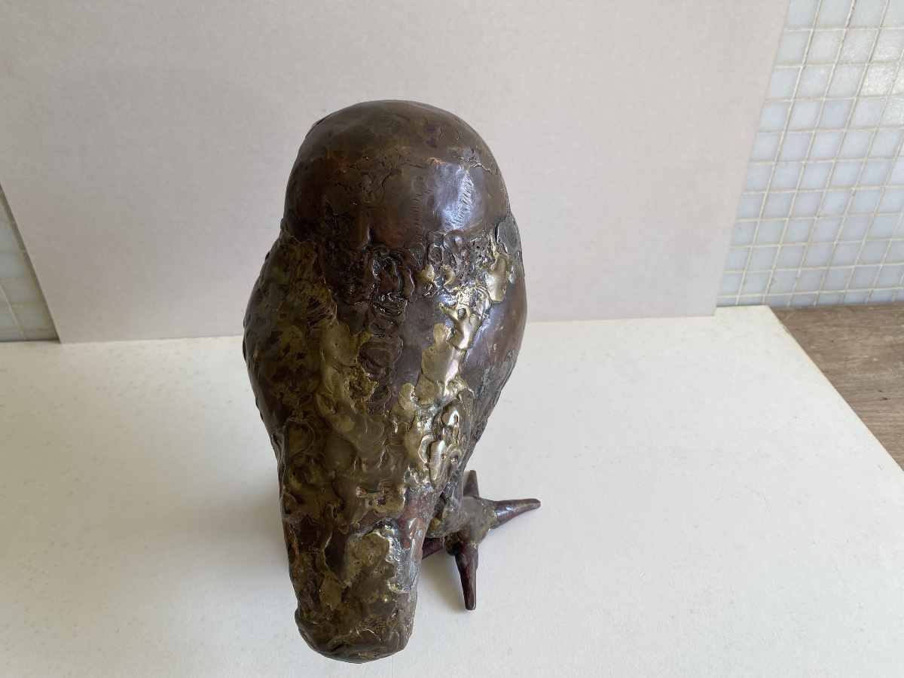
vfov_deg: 53.1
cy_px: 339
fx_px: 679
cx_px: 452
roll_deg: +0.5
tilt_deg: -35.2
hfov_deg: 67.3
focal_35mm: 26
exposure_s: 1/143
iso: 32
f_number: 1.8
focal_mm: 4.25
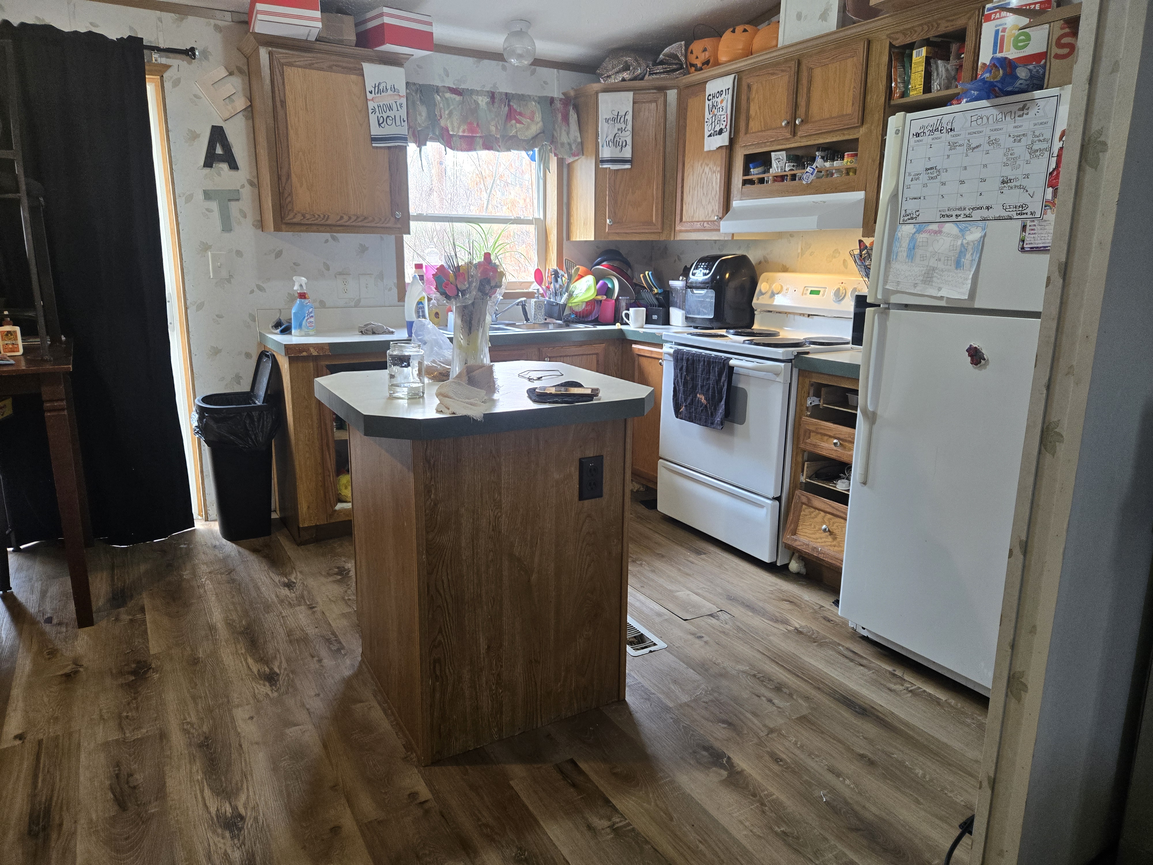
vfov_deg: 58.9
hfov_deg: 73.9
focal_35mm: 23
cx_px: 576
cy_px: 432
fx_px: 766
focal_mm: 5.4
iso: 200
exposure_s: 1/120
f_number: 1.8
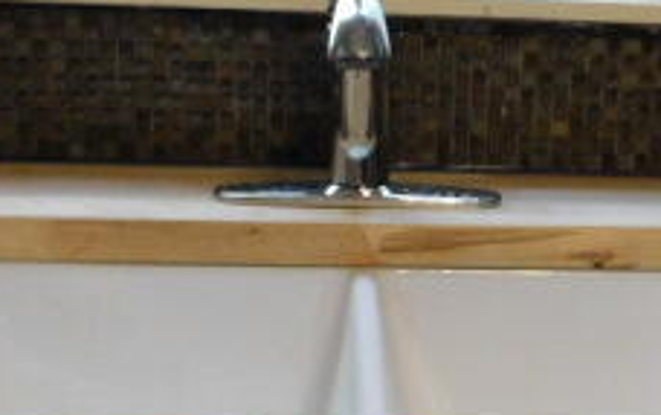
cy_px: 386
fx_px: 1929
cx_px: 432
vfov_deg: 12.2
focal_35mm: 107
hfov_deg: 19.4
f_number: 3.5
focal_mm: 6.3
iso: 400
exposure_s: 1/30
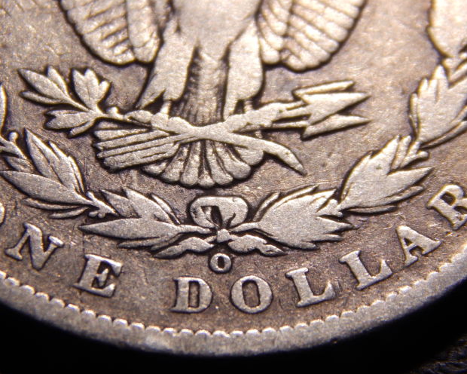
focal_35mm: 189
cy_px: 208
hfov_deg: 10.2
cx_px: 198
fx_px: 2612
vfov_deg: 8.2
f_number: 5.1
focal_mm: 28.7
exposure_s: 1/125
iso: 125
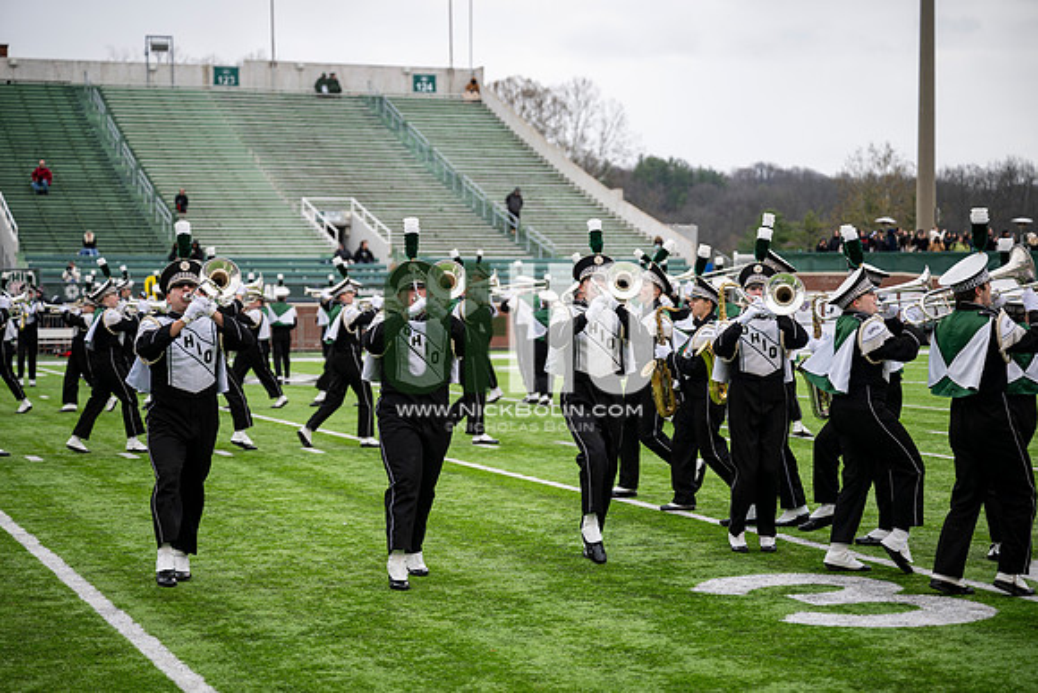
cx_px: 519
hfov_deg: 28.8
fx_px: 2019
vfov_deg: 19.5
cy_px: 346
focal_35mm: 70
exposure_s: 1/500
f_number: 2.8
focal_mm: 70
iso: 160
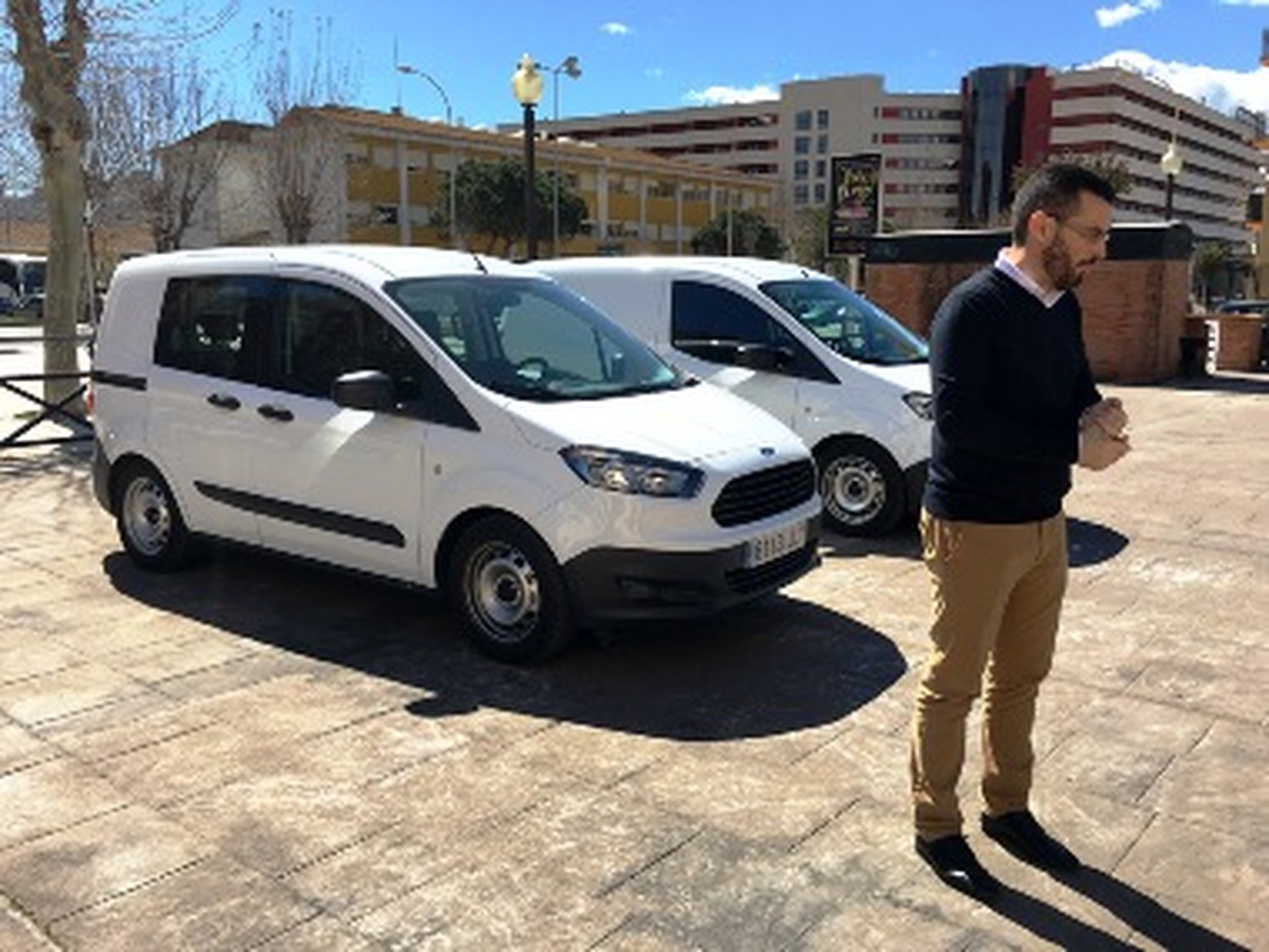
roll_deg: -0.6
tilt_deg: -9.0
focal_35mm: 29
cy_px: 476
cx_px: 634
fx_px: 1063
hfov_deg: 61.7
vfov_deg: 48.2
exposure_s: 1/1508
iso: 25
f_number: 2.2
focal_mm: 4.15
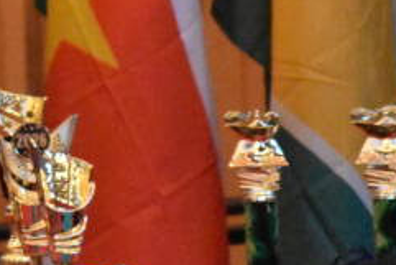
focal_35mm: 828
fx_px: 9113
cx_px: -217
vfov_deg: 1.7
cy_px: -75
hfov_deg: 2.5
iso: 12800
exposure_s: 1/160
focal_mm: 130
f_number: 4.8
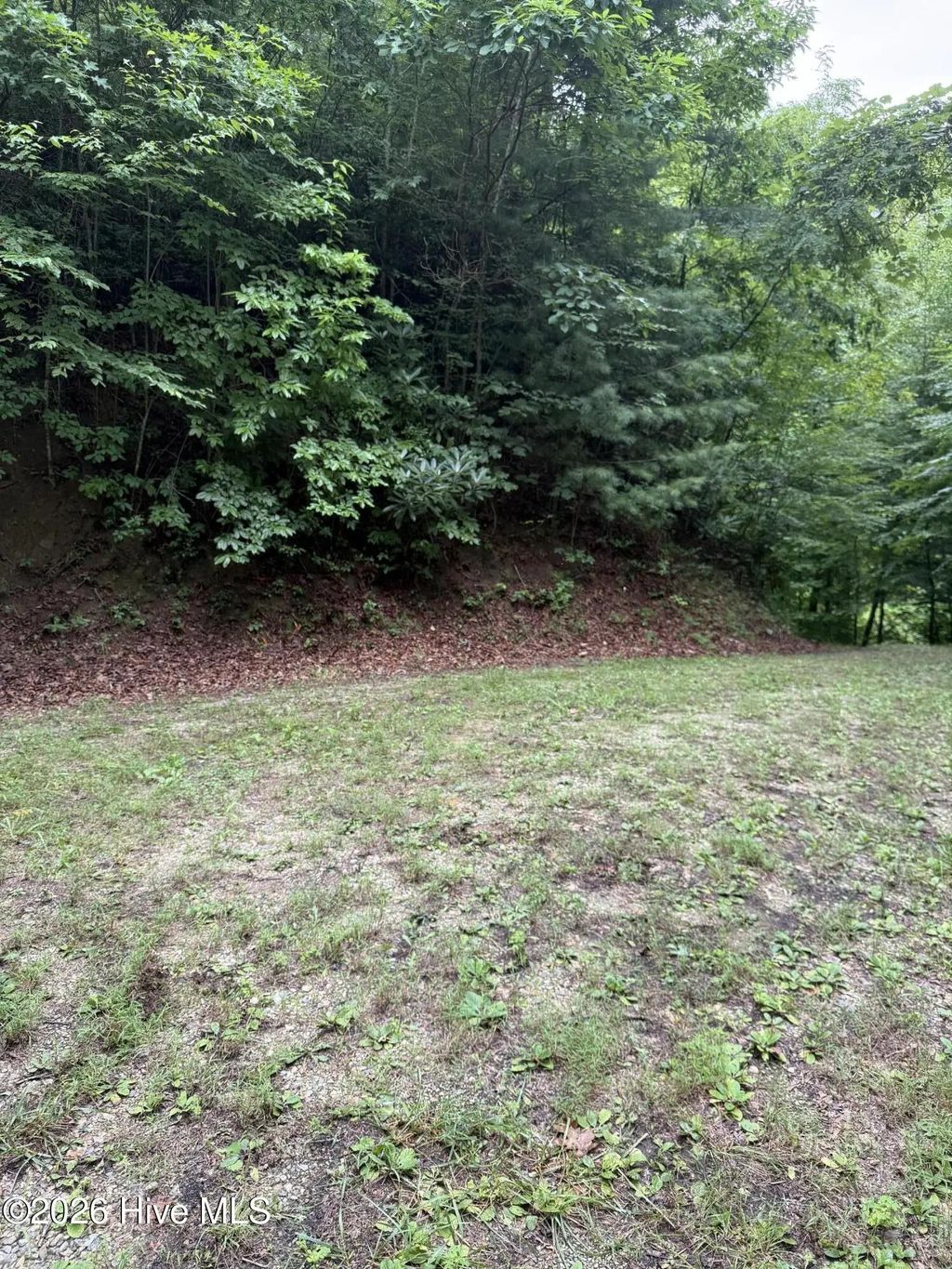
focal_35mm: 24
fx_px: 880
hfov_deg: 56.8
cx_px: 476
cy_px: 634
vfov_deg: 71.6
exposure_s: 1/296
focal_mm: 6.76
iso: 80
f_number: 1.78
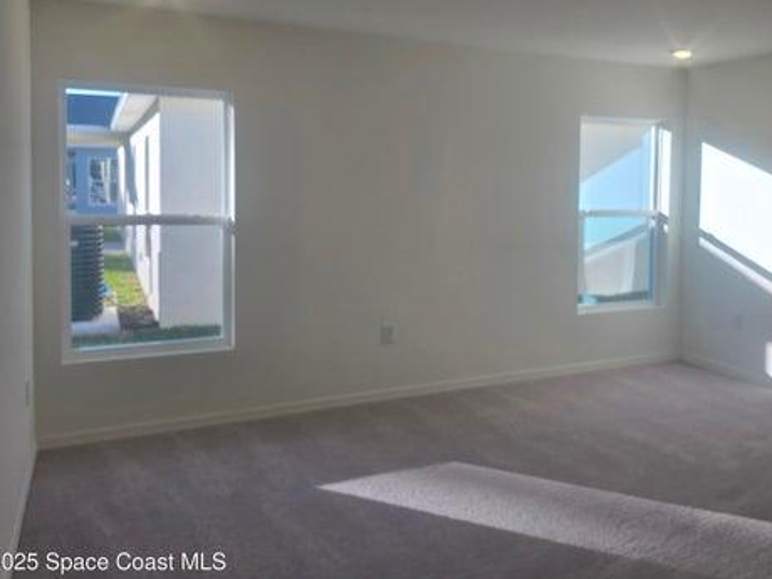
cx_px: 507
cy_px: 196
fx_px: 714
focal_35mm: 32
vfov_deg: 43.6
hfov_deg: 55.8
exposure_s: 1/150
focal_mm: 6.3
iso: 12
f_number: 1.7
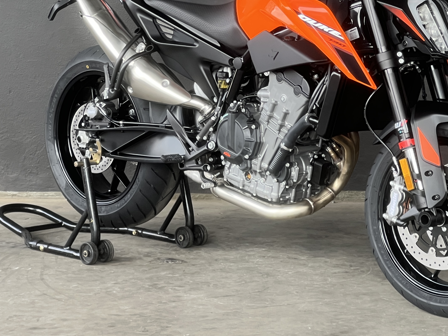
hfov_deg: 13.6
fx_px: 1877
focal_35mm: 145
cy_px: 75
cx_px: 286
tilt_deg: -5.7
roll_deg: -1.0
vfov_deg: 10.2
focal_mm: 9
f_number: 2.8
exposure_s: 1/99
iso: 64
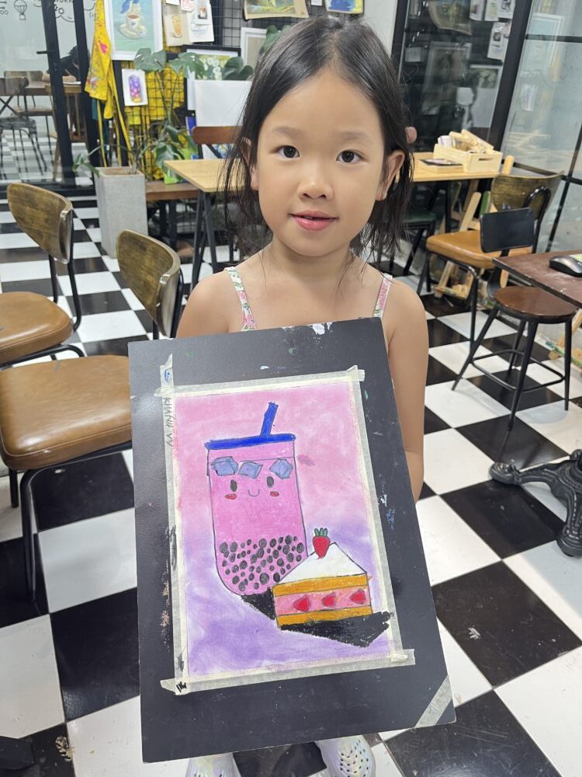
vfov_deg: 67.3
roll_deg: -3.2
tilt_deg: -30.8
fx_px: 583
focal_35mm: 26
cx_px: 291
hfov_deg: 53.1
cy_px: 388
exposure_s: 1/50
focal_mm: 5.1
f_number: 1.6
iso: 64
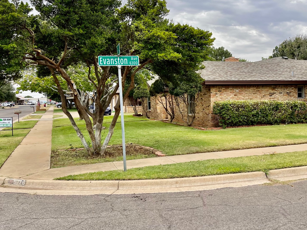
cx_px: 200
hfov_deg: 49.4
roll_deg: +1.0
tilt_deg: -3.4
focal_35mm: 37
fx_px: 328
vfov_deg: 38.6
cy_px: 111
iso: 32
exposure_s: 1/2247
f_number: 1.6
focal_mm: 5.1
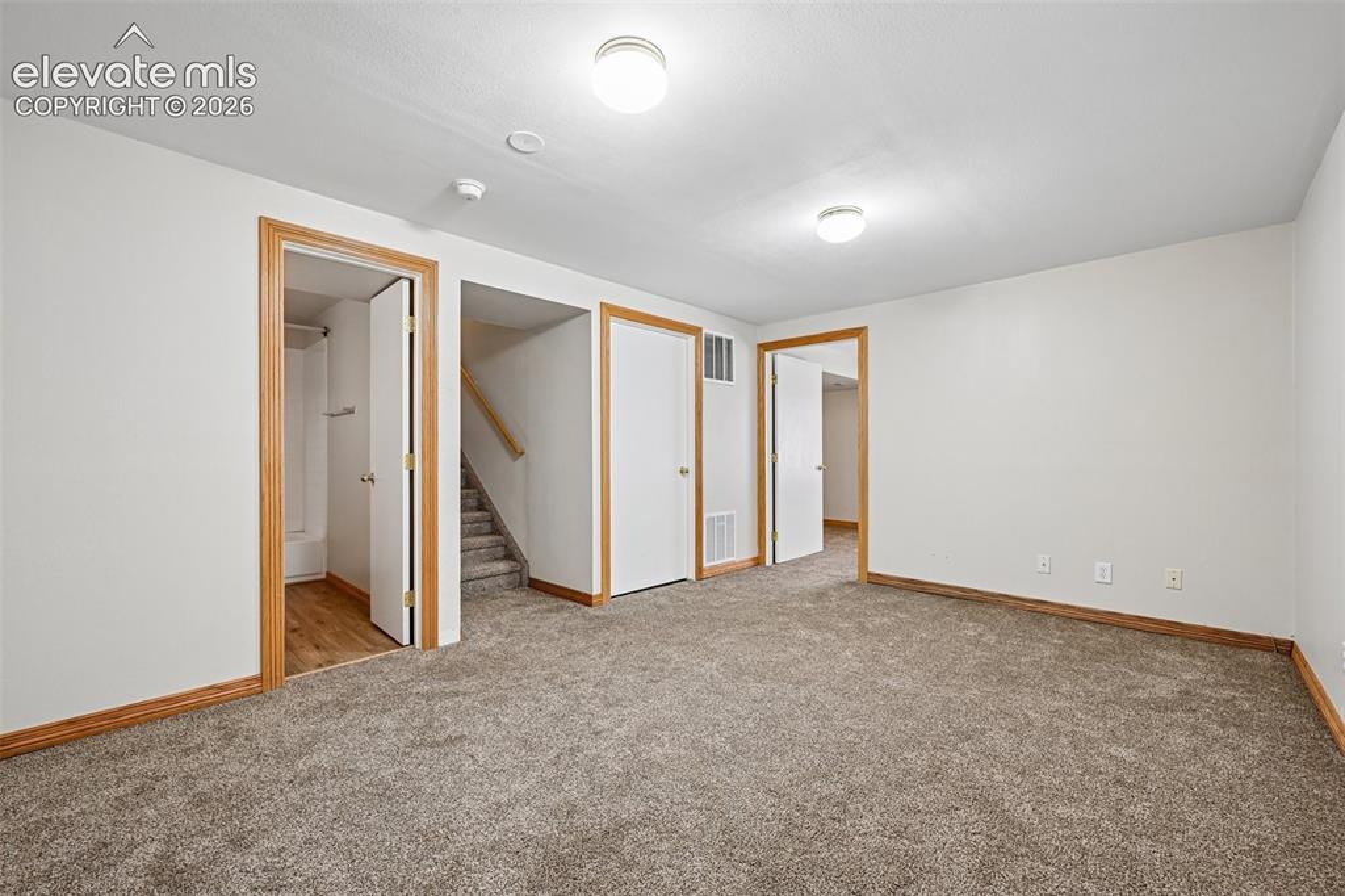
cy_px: 448
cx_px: 672
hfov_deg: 104.3
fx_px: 523
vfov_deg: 81.2
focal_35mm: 14
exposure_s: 1/10
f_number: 10
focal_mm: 14
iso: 400
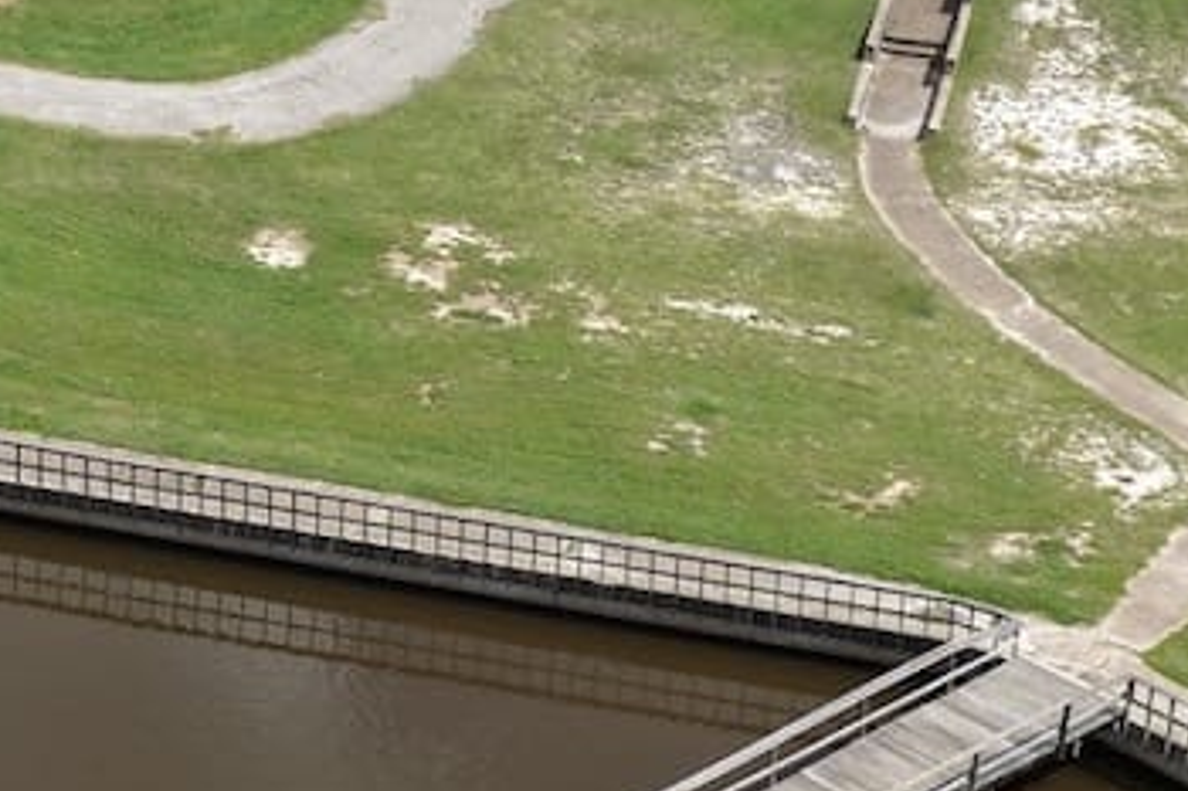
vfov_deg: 8.4
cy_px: -241
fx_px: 5277
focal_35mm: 160
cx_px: -221
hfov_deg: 12.6
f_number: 2.8
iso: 100
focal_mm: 14.45
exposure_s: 1/1000
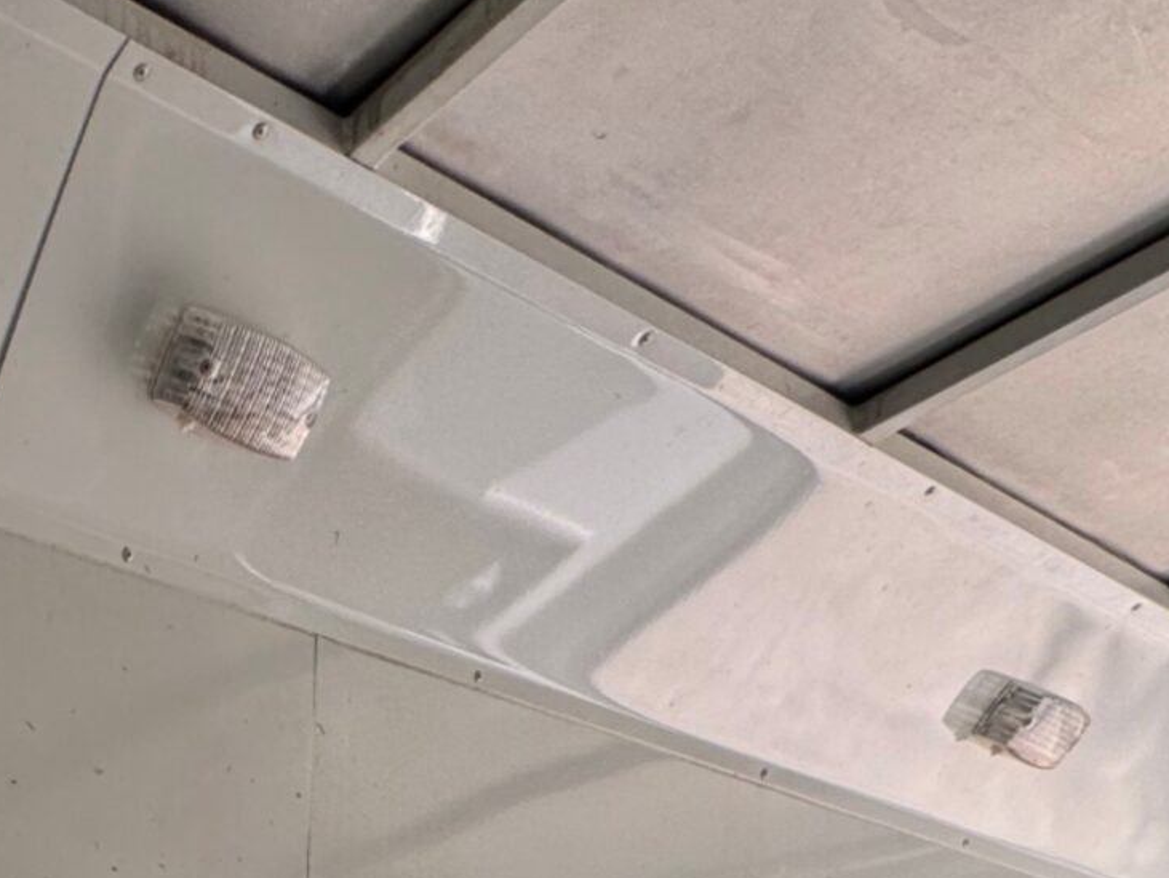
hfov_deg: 31.6
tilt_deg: -6.6
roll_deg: +0.4
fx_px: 1656
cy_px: 1527
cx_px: -277
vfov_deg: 21.3
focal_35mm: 49
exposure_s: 1/183
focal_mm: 2.22
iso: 40
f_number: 2.2
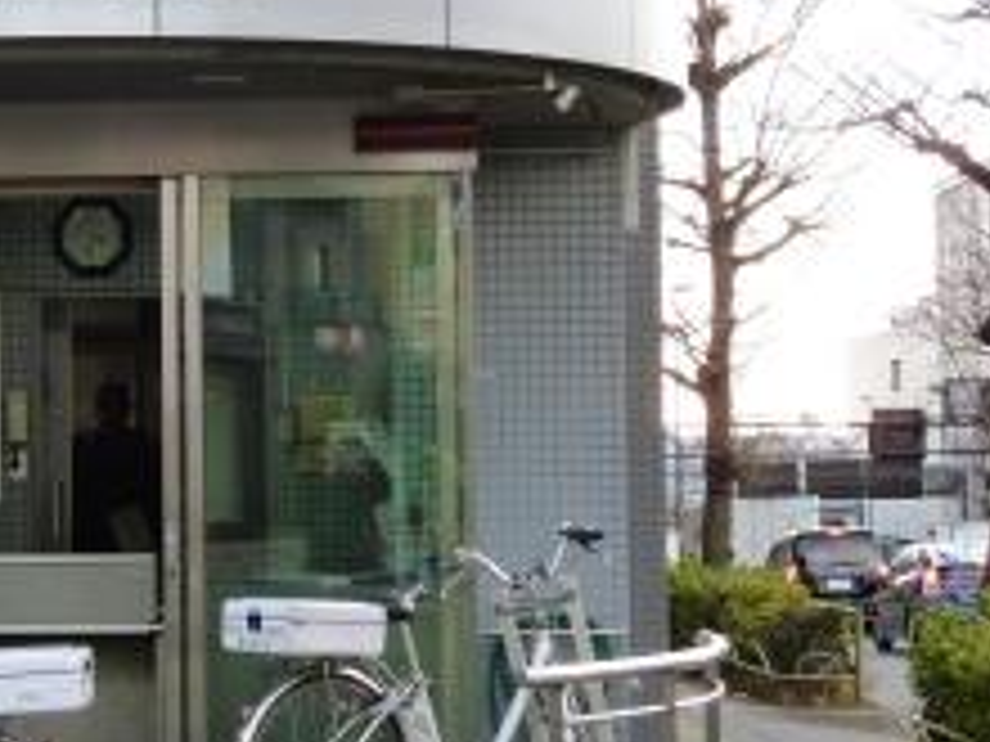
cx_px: 63
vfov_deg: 13.5
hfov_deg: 17.6
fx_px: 3146
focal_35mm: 110
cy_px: 301
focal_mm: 9.6
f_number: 3.6
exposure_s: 1/100
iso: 160
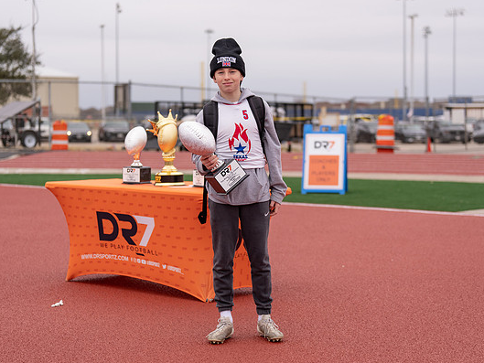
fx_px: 1105
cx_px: 240
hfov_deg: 24.7
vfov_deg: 18.7
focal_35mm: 79
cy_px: 180
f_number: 2.8
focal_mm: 70
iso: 100
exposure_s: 1/1000
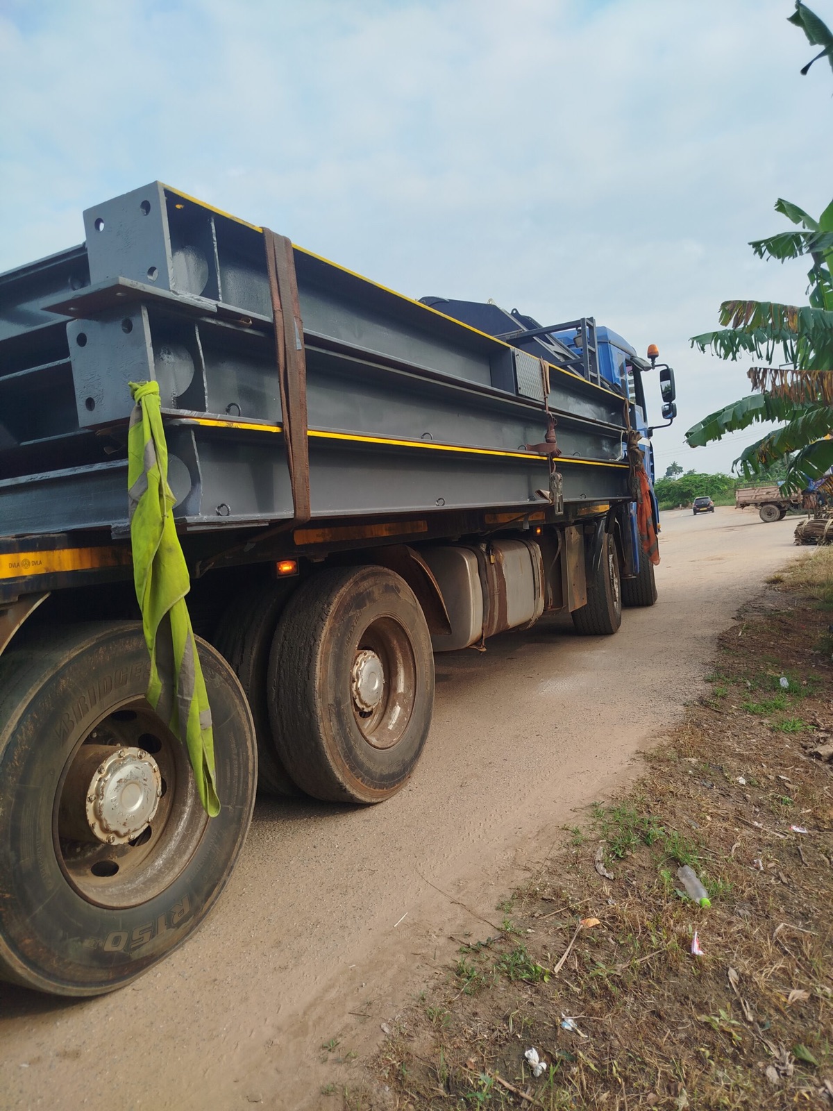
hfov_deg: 56.8
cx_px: 416
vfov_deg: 71.6
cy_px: 556
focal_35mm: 24
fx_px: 770
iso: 50
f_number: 1.7
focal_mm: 5.31
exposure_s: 1/383
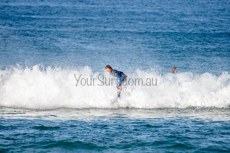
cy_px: 74
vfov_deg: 2.2
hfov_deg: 3.4
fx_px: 3919
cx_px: 118
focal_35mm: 613
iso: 250
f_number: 5.6
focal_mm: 500
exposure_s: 1/2000
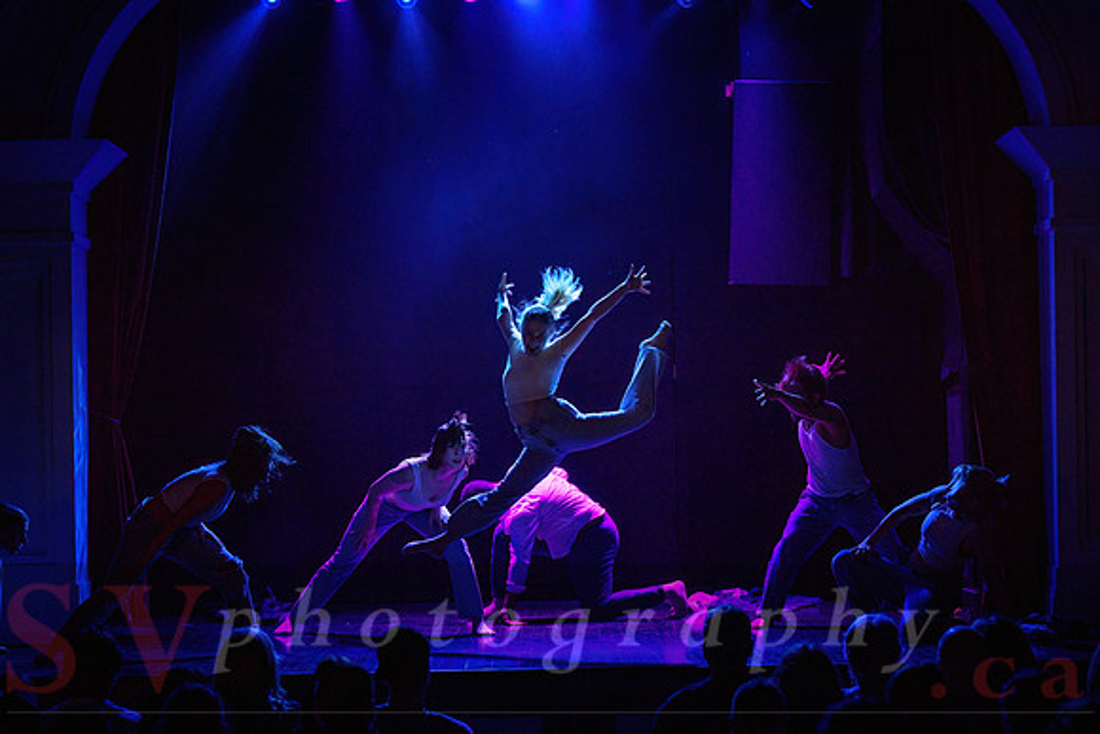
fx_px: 3037
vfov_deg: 13.8
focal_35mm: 99
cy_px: 432
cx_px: 639
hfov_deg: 20.5
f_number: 2.8
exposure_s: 1/250
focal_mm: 82
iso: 1600
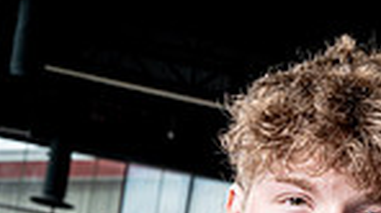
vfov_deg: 7.4
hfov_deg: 14.3
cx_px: 281
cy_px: 557
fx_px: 1514
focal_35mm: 150
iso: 640
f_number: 8
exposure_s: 1/250
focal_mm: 47
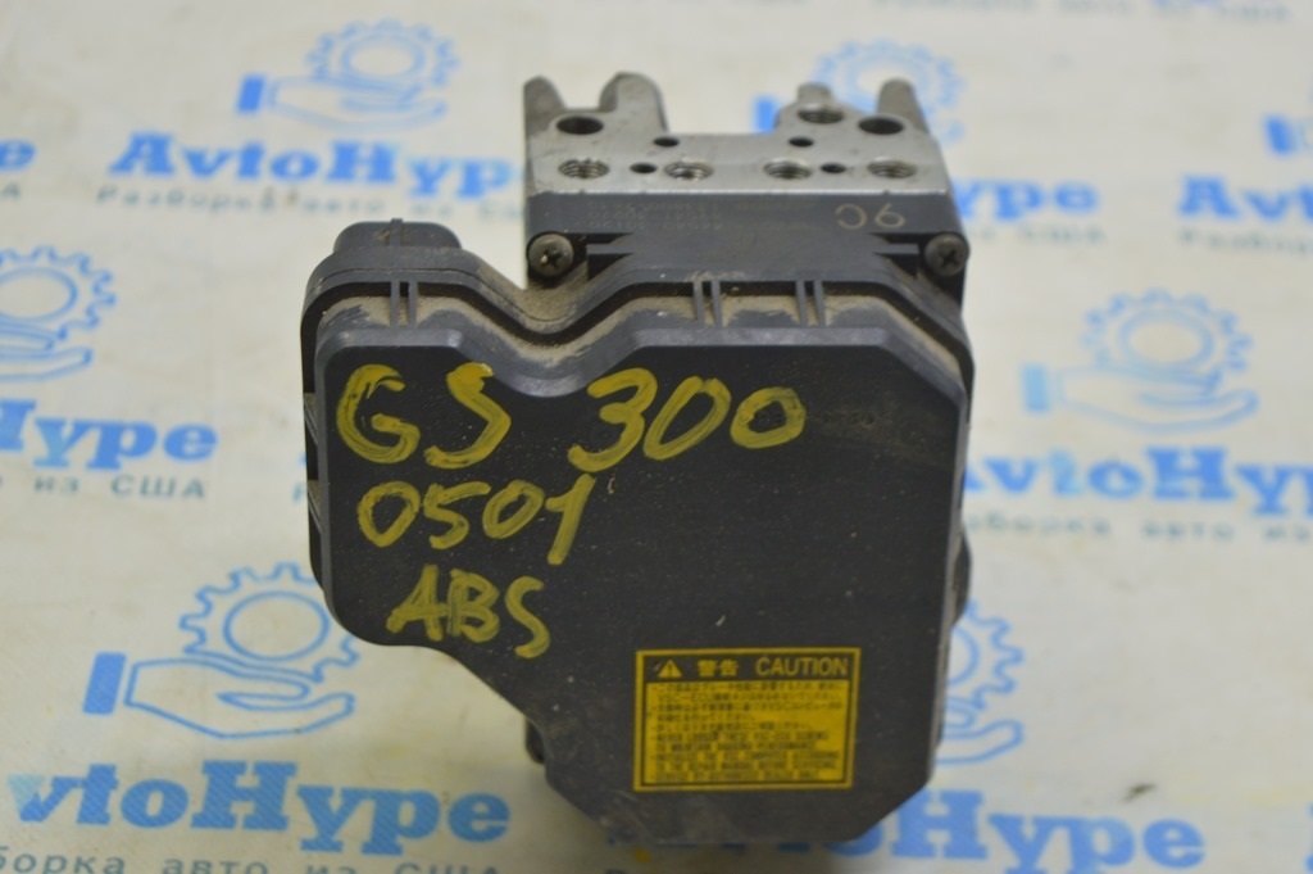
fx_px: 3006
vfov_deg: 16.5
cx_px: 656
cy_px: 437
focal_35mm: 82
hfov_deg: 24.6
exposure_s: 1/20
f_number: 5.6
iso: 400
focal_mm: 55
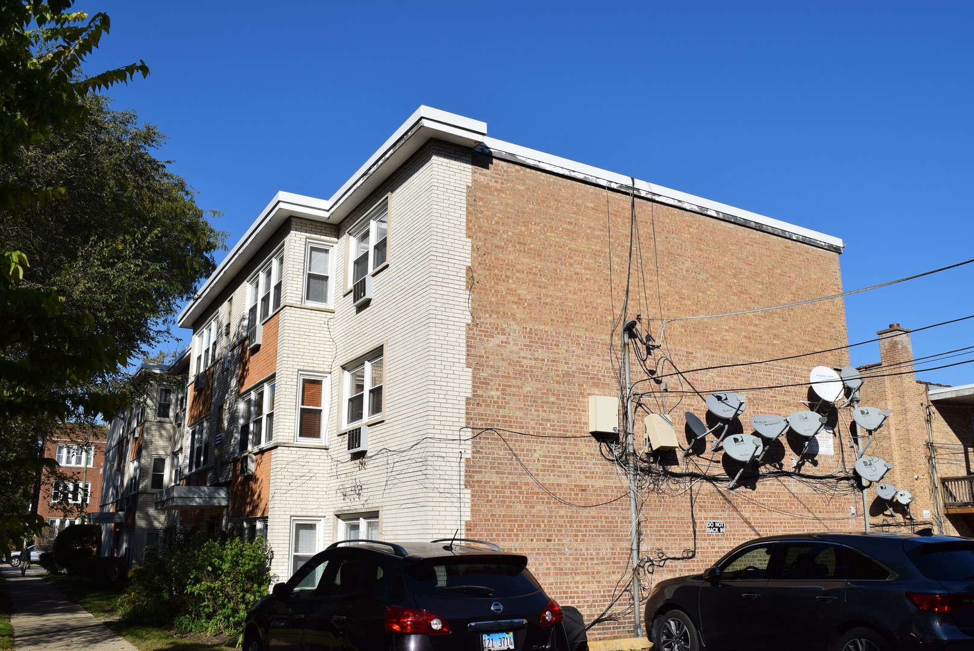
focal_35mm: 32
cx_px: 487
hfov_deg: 59.5
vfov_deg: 41.8
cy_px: 326
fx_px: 853
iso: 200
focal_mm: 21
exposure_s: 1/500
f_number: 11
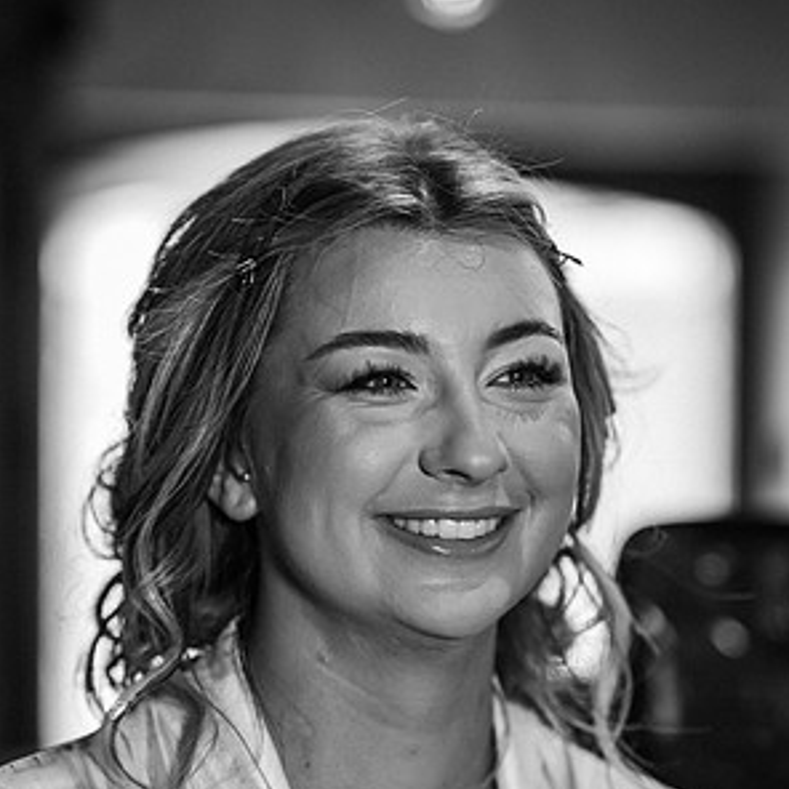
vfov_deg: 15.8
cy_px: 512
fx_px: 2837
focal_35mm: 110
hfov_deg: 15.8
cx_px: 394
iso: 160
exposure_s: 1/200
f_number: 2.2
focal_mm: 85
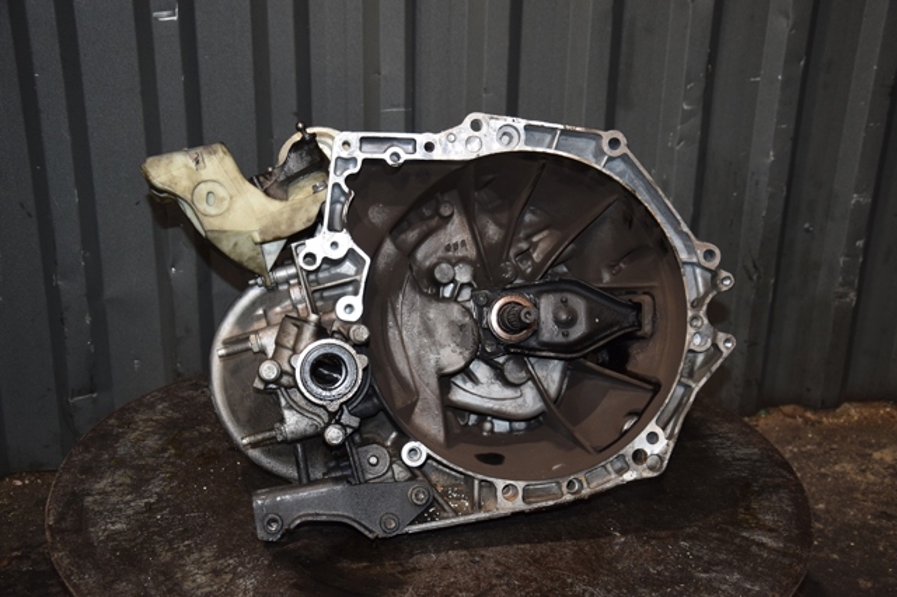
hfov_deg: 41.1
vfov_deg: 28.0
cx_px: 448
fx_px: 1195
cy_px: 298
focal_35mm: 48
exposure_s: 1/60
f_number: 5
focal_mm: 32
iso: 800
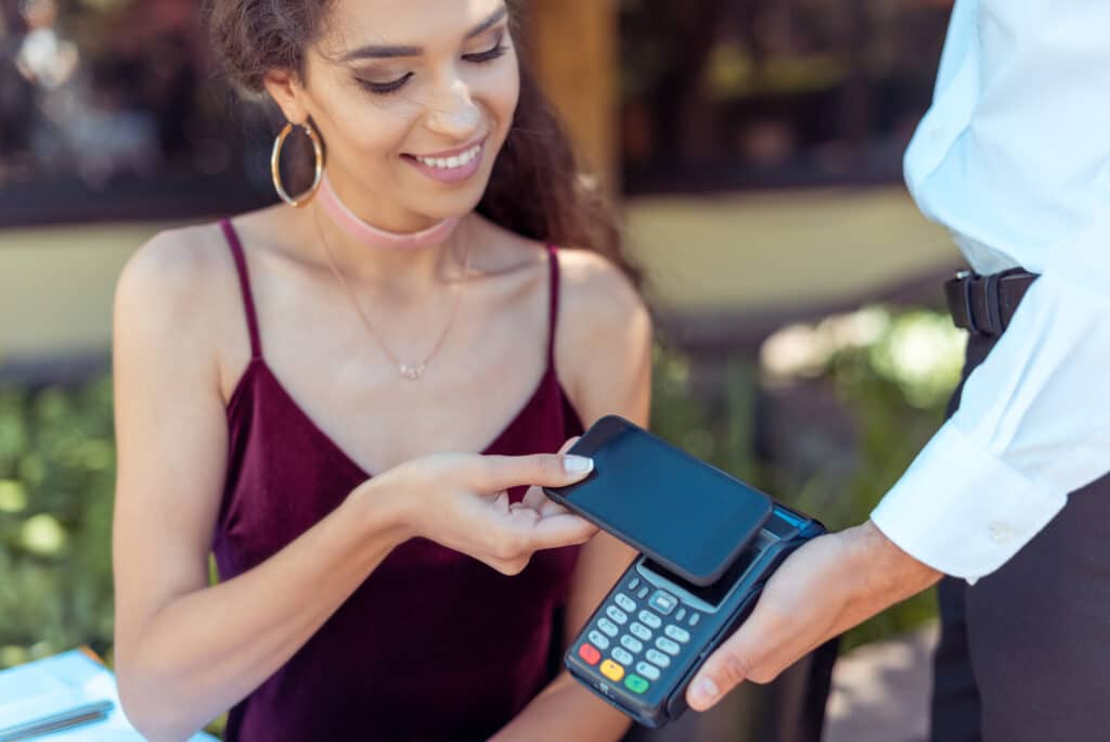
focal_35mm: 50
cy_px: 371
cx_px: 555
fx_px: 1542
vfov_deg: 27.0
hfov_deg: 39.6
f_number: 2.2
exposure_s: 1/400
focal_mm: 50
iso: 100
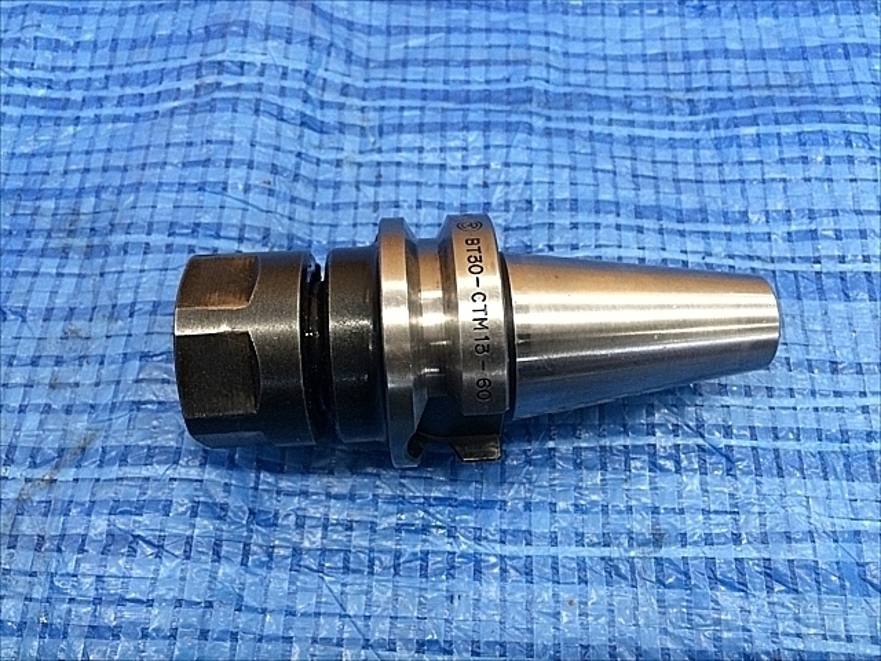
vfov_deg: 48.2
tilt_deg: -68.2
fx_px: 738
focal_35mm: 29
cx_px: 440
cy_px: 330
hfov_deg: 61.7
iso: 125
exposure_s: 1/30
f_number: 2.2
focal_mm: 4.15
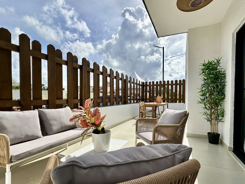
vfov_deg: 71.4
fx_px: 127
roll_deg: -0.4
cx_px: 127
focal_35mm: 18
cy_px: 101
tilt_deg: -0.7
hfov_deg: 87.7
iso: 50
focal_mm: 2.22
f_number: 2.2
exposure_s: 1/3205
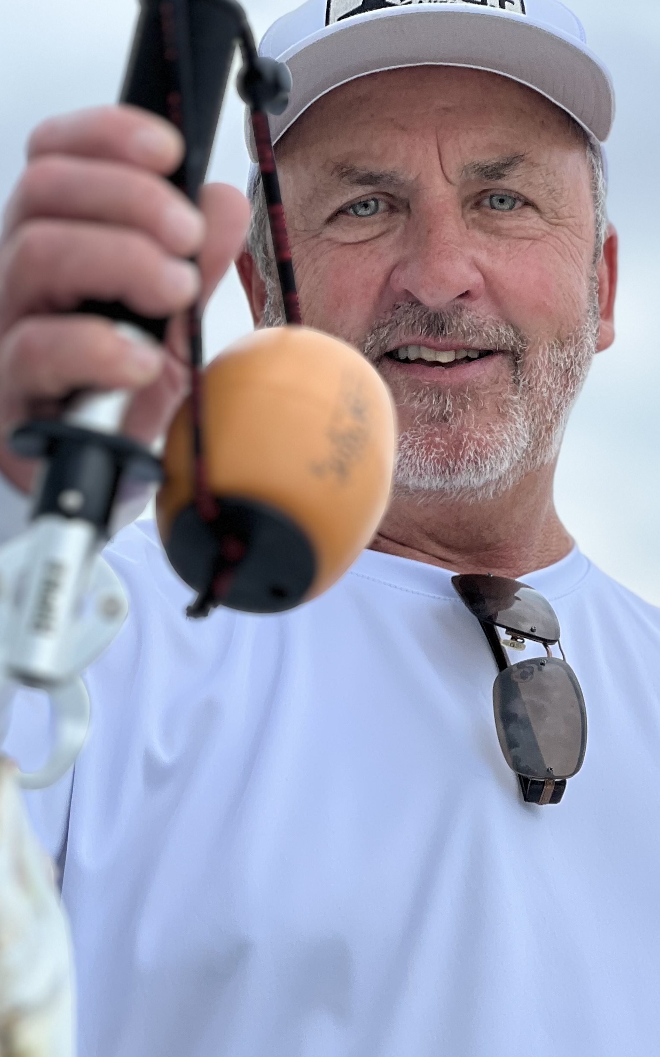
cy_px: 844
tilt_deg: +7.5
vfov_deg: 15.5
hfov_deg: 9.8
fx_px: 3856
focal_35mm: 134
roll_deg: -2.0
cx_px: 255
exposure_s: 1/121
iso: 32
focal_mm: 9
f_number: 2.8
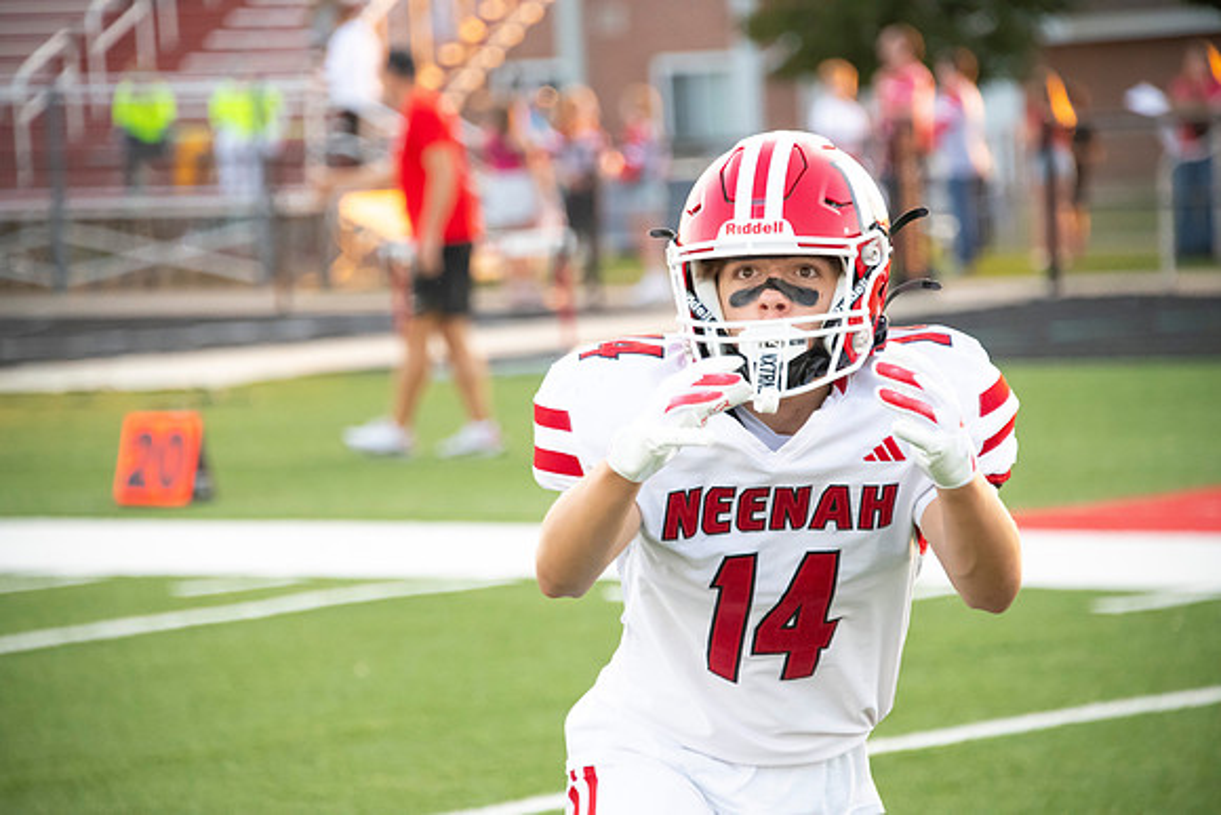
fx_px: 7124
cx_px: 610
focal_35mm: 210
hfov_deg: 9.8
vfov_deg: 6.5
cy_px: 408
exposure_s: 1/800
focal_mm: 210
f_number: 5.6
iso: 4000
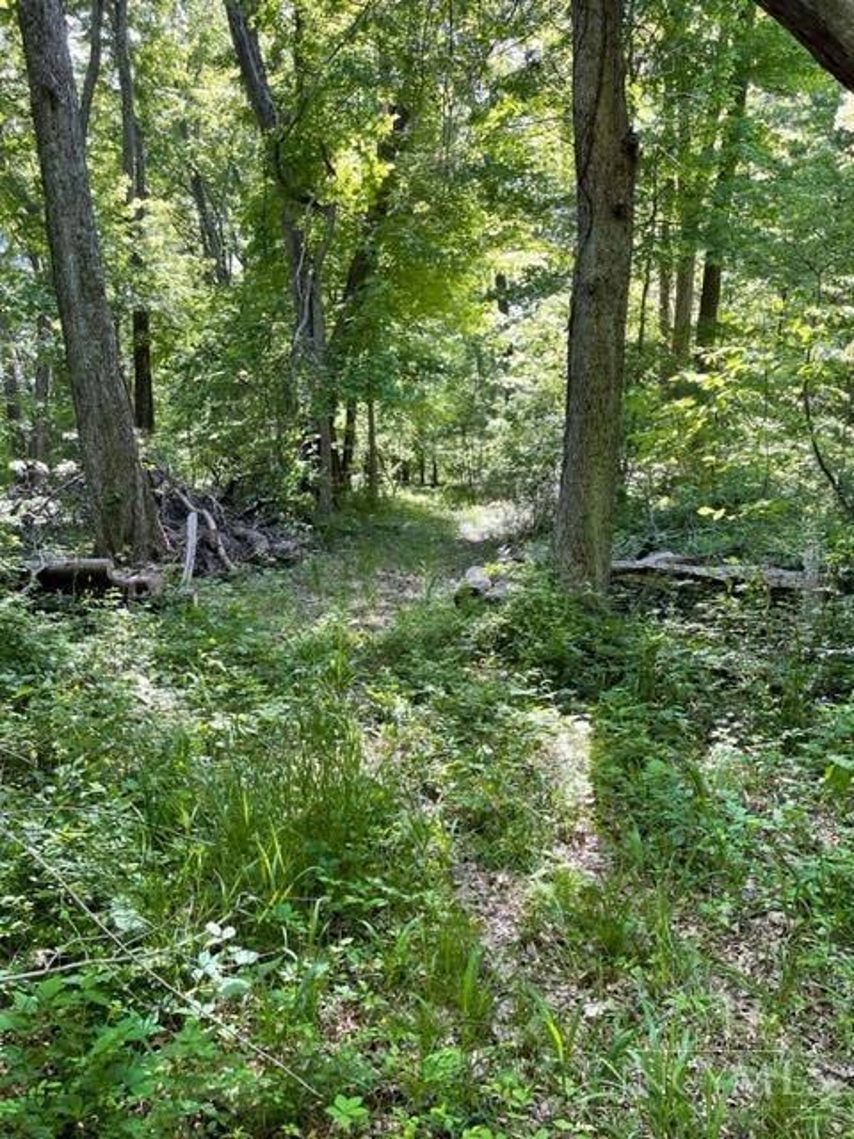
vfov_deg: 67.3
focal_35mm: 26
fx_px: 855
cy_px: 570
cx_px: 427
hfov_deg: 53.1
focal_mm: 5.1
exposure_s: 1/121
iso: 32
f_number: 1.6
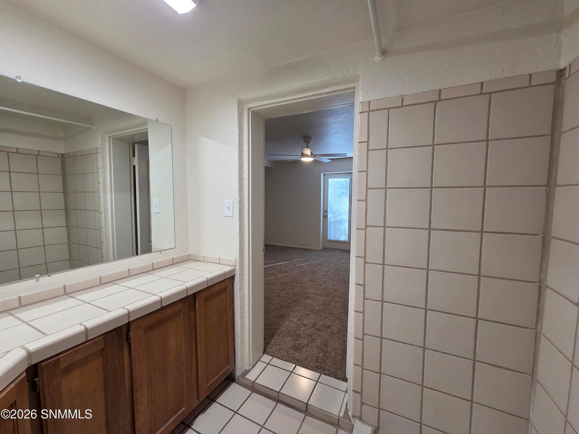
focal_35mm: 13
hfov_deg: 106.2
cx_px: 290
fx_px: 217
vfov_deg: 89.9
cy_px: 217
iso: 125
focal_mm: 2.2
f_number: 2.2
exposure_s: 1/60
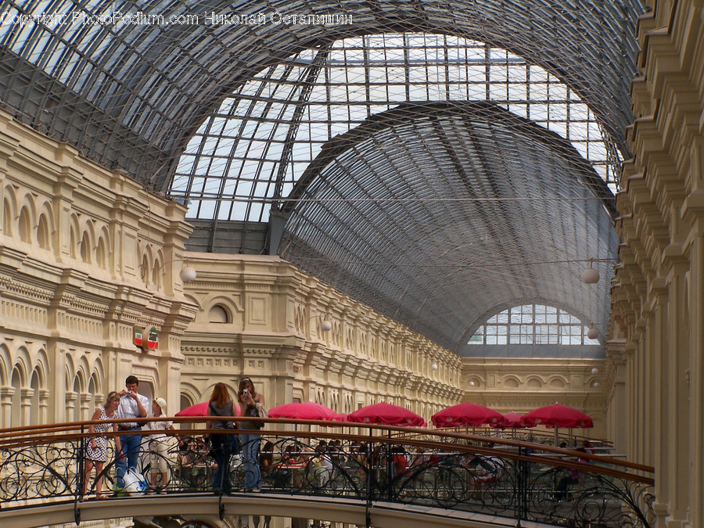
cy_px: 264
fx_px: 2379
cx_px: 352
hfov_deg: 16.8
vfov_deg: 12.7
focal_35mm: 117
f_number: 8
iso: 80
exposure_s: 1/100
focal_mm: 19.4
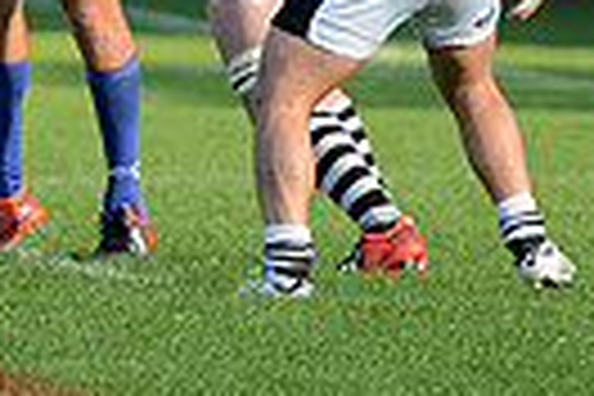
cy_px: -452
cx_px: -482
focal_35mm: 859
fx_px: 14172
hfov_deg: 2.4
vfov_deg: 1.6
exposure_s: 1/800
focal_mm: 195
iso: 250
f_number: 2.8
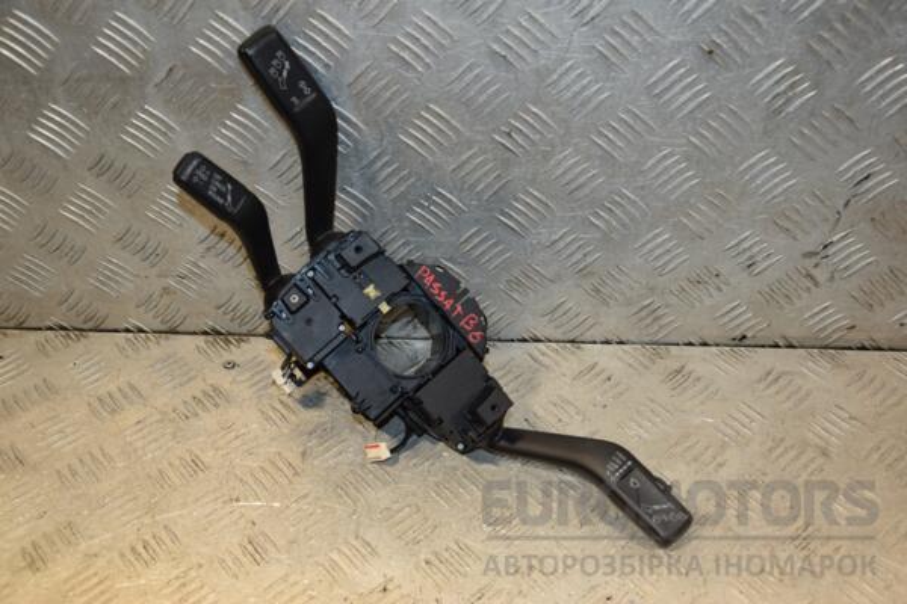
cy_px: 302
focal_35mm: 42
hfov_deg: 46.4
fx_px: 1058
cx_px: 454
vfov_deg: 31.9
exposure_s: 1/200
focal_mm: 28
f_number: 5.6
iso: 800
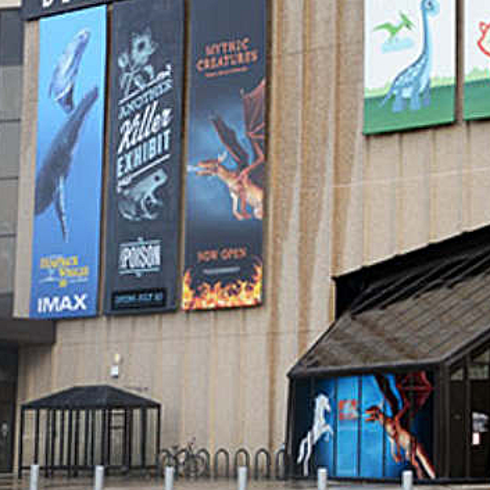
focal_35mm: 101
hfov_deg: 16.9
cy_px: 217
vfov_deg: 17.2
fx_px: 1618
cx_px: 479
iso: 400
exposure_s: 1/800
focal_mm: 42
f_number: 4.5
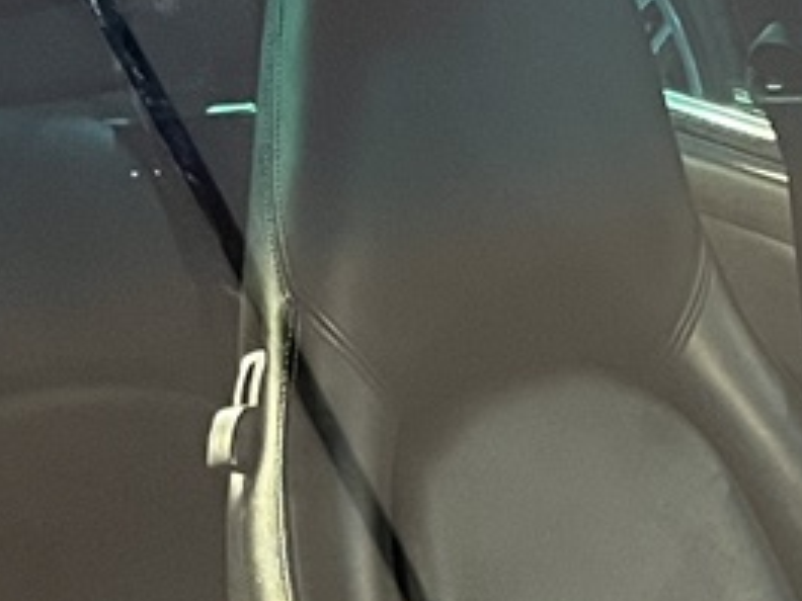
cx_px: 1042
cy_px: 889
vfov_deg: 11.3
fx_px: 2919
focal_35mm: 126
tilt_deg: -26.6
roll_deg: -4.6
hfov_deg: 14.9
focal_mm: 5.1
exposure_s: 1/50
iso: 400
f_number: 1.6
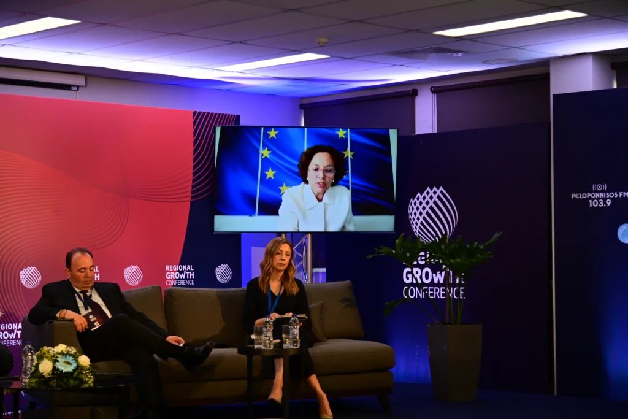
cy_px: 210
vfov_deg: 18.2
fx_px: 1308
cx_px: 314
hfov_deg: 27.0
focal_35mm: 75
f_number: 4
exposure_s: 1/500
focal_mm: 75
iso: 1600
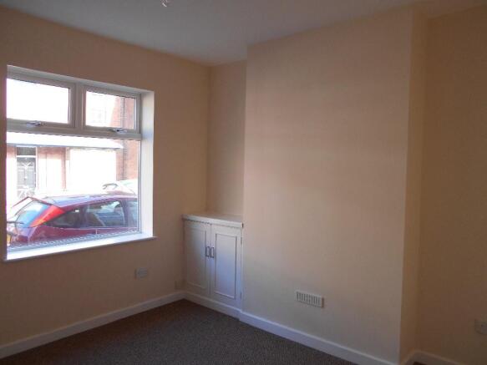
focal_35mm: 26
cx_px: 244
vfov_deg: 53.0
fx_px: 366
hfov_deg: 67.3
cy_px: 182
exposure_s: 1/50
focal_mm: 4.6
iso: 80
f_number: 3.2
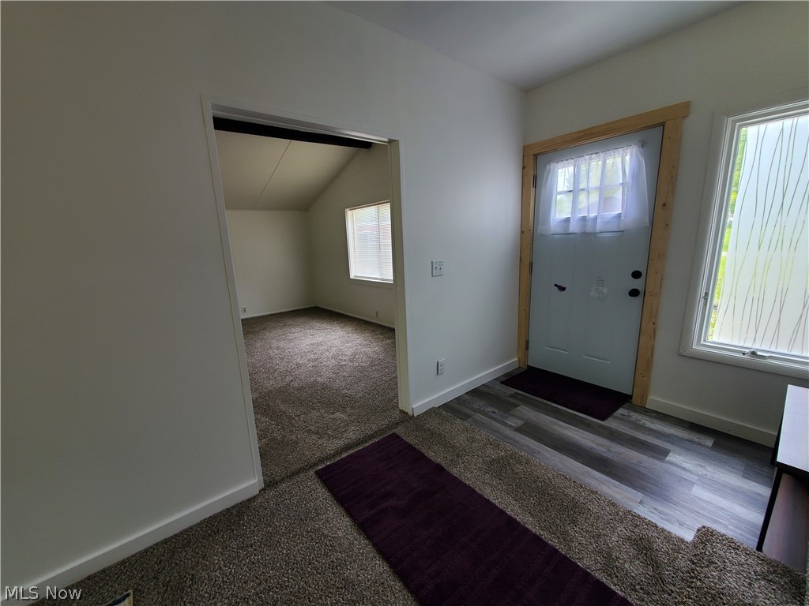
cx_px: 404
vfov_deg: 89.9
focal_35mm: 13
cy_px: 303
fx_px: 304
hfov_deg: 106.2
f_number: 2.2
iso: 64
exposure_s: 1/60
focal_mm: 1.8
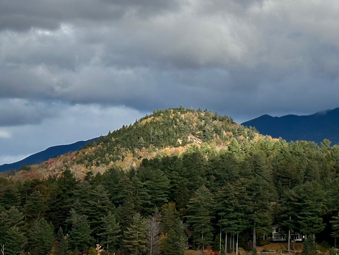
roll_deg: +2.0
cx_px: 415
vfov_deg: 11.8
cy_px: 33
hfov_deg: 15.2
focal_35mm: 125
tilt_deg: +9.8
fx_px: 1224
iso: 64
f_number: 1.78
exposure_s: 1/5882
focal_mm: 6.86
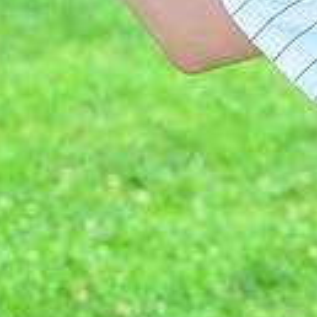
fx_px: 4963
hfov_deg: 3.6
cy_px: -118
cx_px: 407
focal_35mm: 479
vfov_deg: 3.6
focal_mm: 125
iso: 200
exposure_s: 1/200
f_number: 8
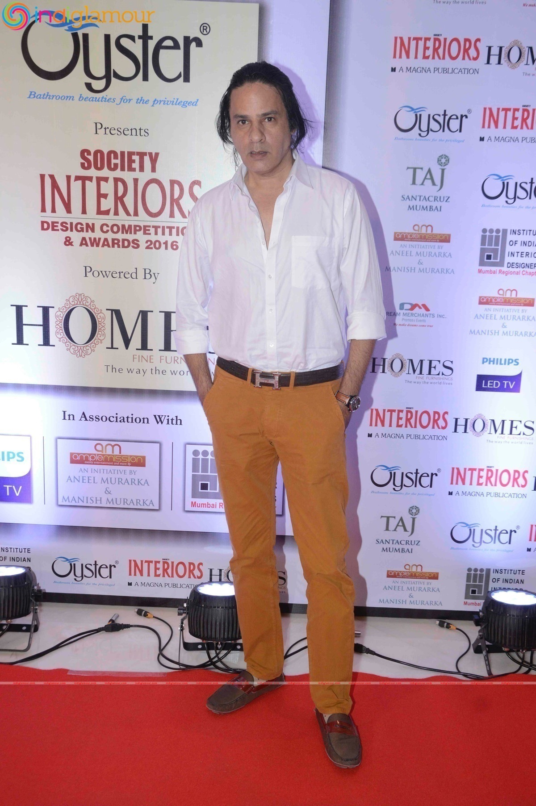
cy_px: 403
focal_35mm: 38
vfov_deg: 51.3
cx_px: 268
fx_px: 839
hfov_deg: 35.4
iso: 800
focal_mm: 25
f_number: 7.1
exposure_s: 1/160
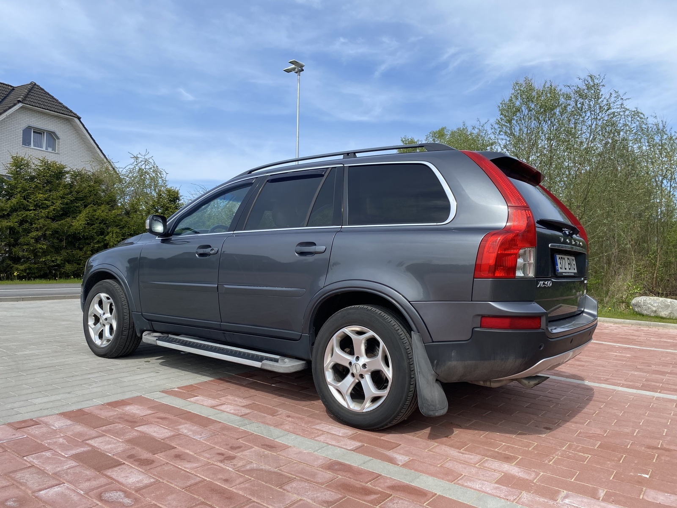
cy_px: 254
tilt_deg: +0.7
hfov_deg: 67.3
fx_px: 508
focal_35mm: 26
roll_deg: -0.5
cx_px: 338
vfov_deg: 53.1
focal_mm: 4.25
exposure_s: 1/2410
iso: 32
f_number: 1.8
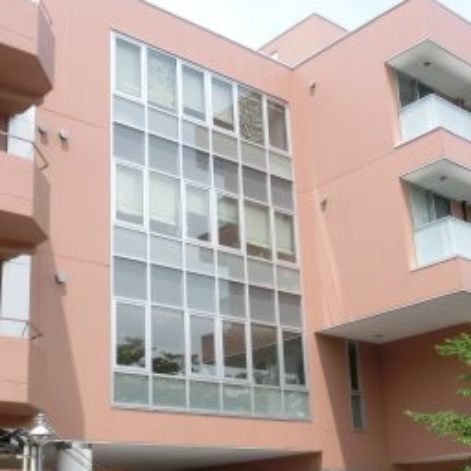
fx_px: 816
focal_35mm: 53
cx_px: 236
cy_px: 281
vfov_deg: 32.1
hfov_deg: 32.2
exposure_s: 1/800
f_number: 3
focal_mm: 4.24
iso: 80
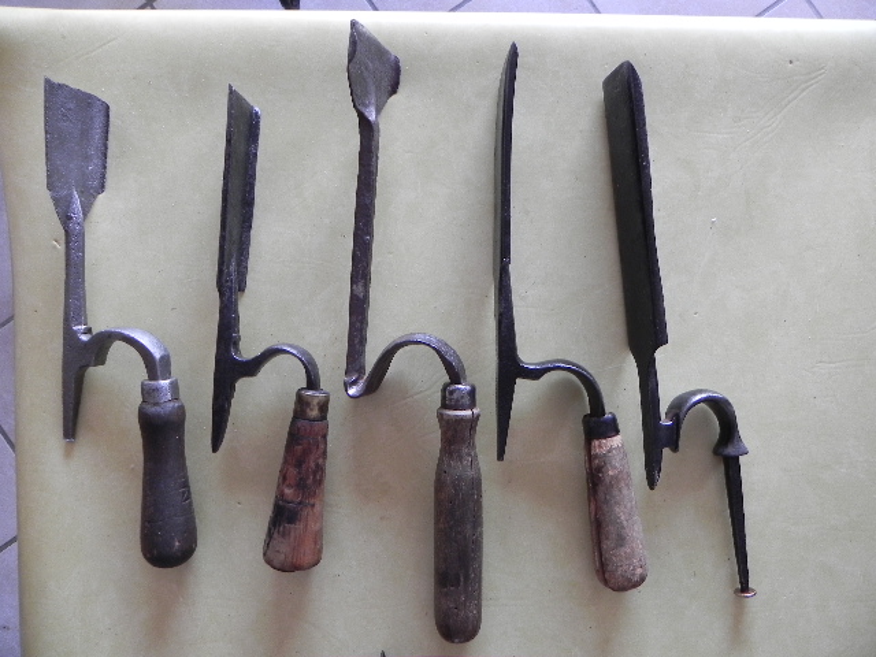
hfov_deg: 67.3
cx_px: 438
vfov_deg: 53.1
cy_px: 328
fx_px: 658
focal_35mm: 26
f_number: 2.8
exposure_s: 1/8
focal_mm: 4.6
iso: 192
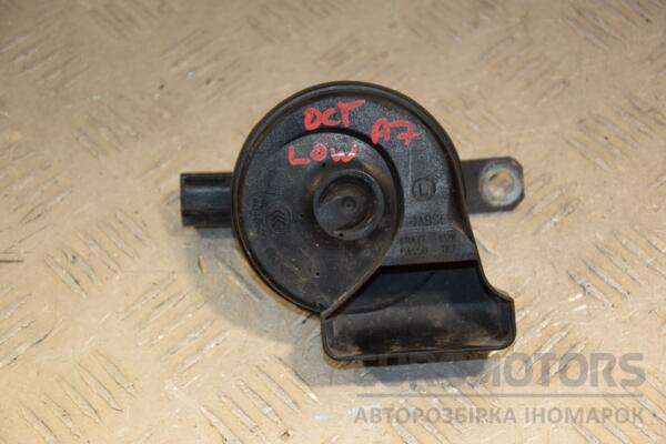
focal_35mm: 105
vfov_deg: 13.0
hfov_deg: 19.5
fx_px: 1942
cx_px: 333
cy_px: 222
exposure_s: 1/200
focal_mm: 70
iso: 800
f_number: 5.3
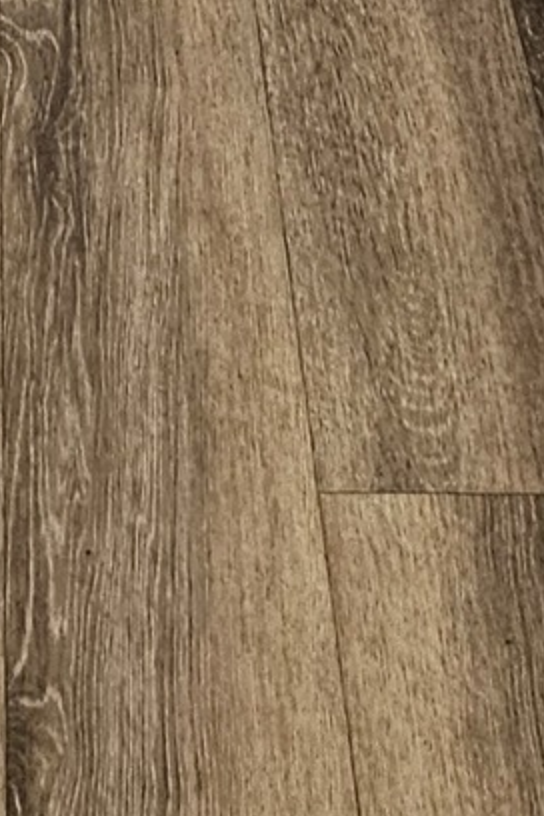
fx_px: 3196
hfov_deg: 9.6
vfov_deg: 10.9
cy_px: -1474
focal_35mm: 141
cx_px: -92
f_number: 1.8
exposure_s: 1/120
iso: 160
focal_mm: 5
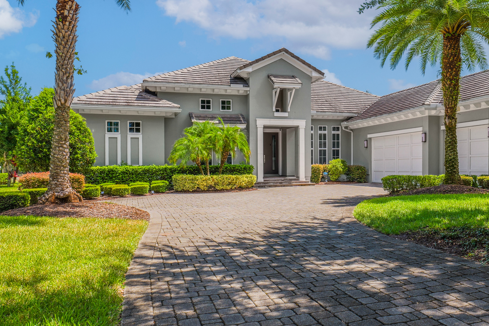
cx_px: 321
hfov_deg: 60.6
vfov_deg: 42.7
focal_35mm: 30
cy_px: 97
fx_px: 407
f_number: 10
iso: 800
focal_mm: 20
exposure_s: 1/1000
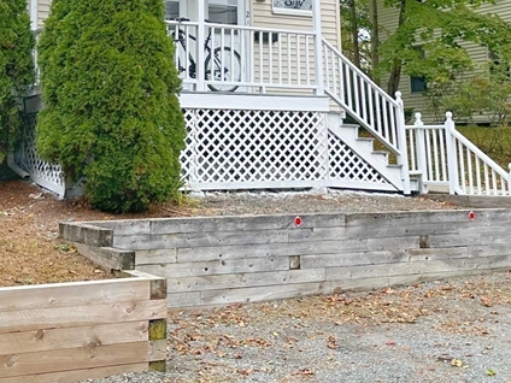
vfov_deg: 24.0
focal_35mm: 58
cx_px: 193
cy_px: -13
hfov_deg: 33.1
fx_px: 856
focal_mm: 6.86
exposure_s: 1/857
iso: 80
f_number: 1.78
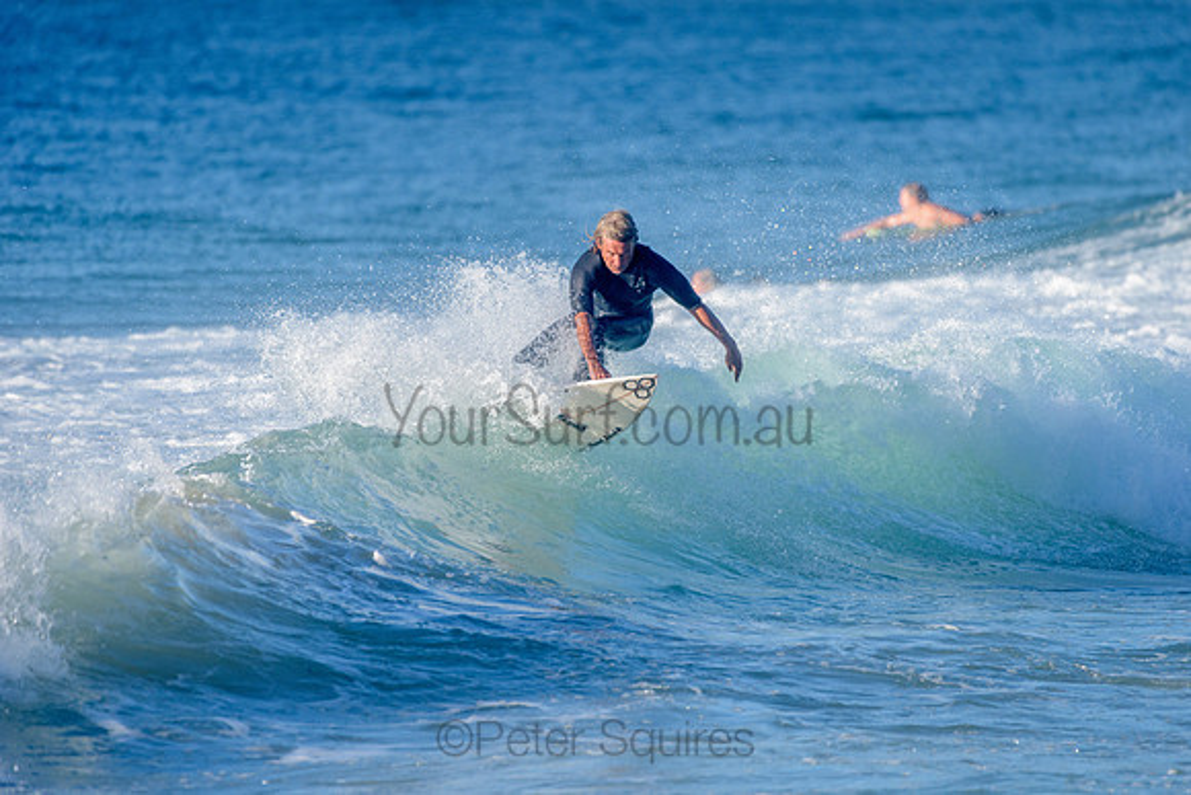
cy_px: 398
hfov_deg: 4.1
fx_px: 16554
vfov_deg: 2.7
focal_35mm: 500
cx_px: 596
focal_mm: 500
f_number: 5.6
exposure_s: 1/2000
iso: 280
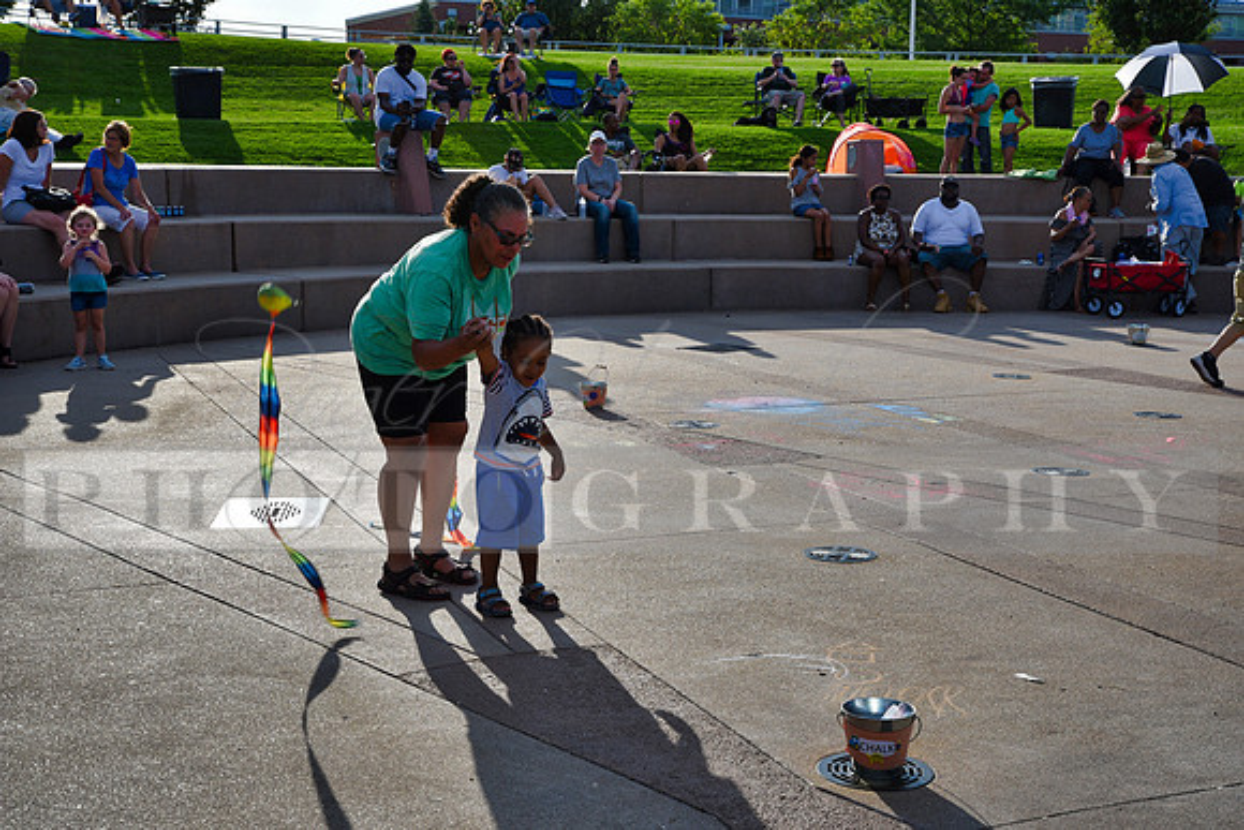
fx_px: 1797
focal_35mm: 52
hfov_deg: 38.2
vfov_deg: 26.0
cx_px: 622
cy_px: 415
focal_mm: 52
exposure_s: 1/400
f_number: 10
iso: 200
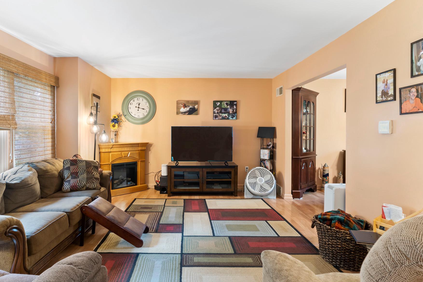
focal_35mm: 21
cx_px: 193
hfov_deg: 81.0
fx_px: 247
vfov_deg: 59.5
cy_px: 140
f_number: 8
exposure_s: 1/1.67
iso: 500
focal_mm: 18
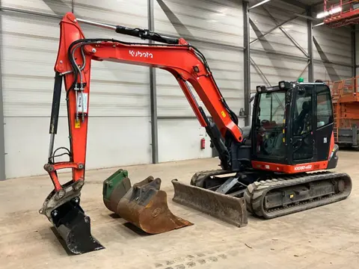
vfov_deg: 48.2
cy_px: 134
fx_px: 301
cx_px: 180
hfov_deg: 61.7
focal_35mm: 29
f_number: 1.8
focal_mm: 3
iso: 160
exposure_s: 1/60
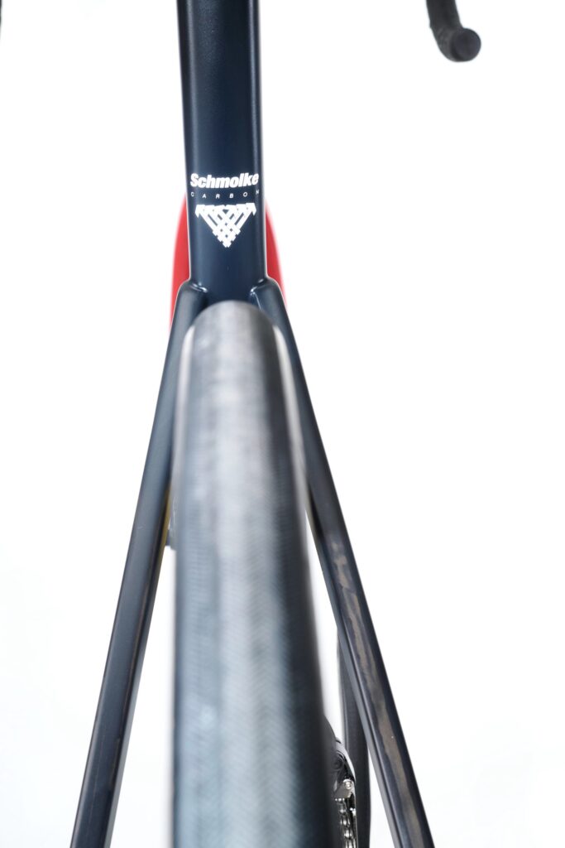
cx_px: 282
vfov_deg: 33.4
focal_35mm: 60
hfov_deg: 22.6
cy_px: 424
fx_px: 1412
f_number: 16
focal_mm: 60
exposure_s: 1/160
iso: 32
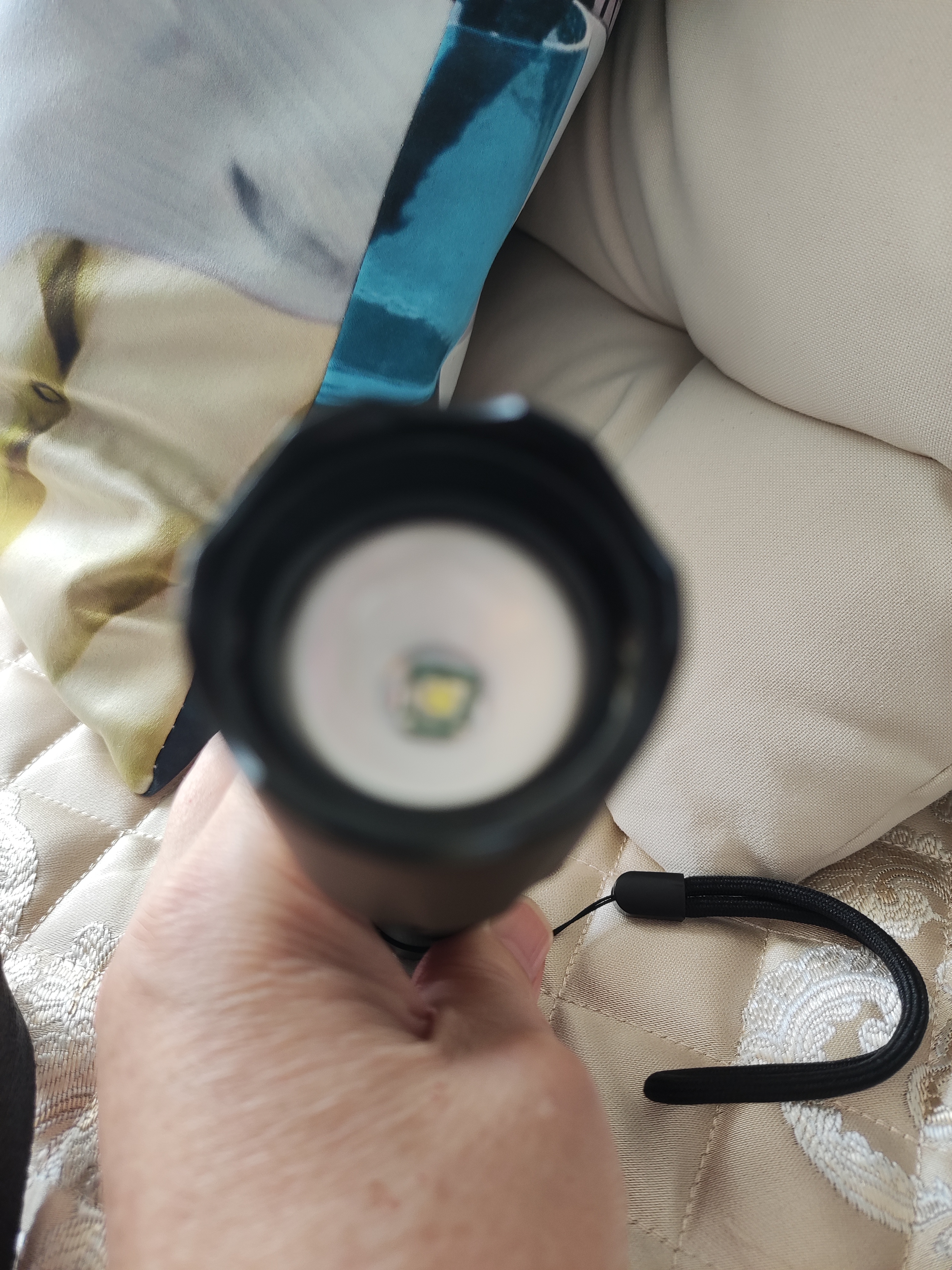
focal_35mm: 26
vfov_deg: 67.3
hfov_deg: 53.1
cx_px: 476
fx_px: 953
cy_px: 635
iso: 76
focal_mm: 4.74
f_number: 1.79
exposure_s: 1/50
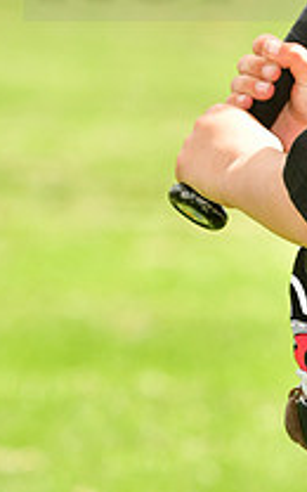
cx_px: 445
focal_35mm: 598
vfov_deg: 3.5
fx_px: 8005
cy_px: -54
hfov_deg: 2.2
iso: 200
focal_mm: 140
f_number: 5
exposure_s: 1/500
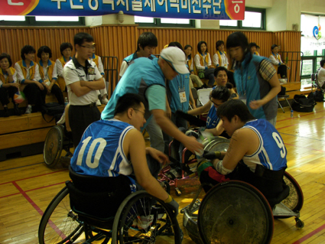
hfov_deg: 51.4
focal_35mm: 36
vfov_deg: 39.7
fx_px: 338
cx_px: 162
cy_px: 122
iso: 64
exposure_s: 1/15
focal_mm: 6
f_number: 2.8
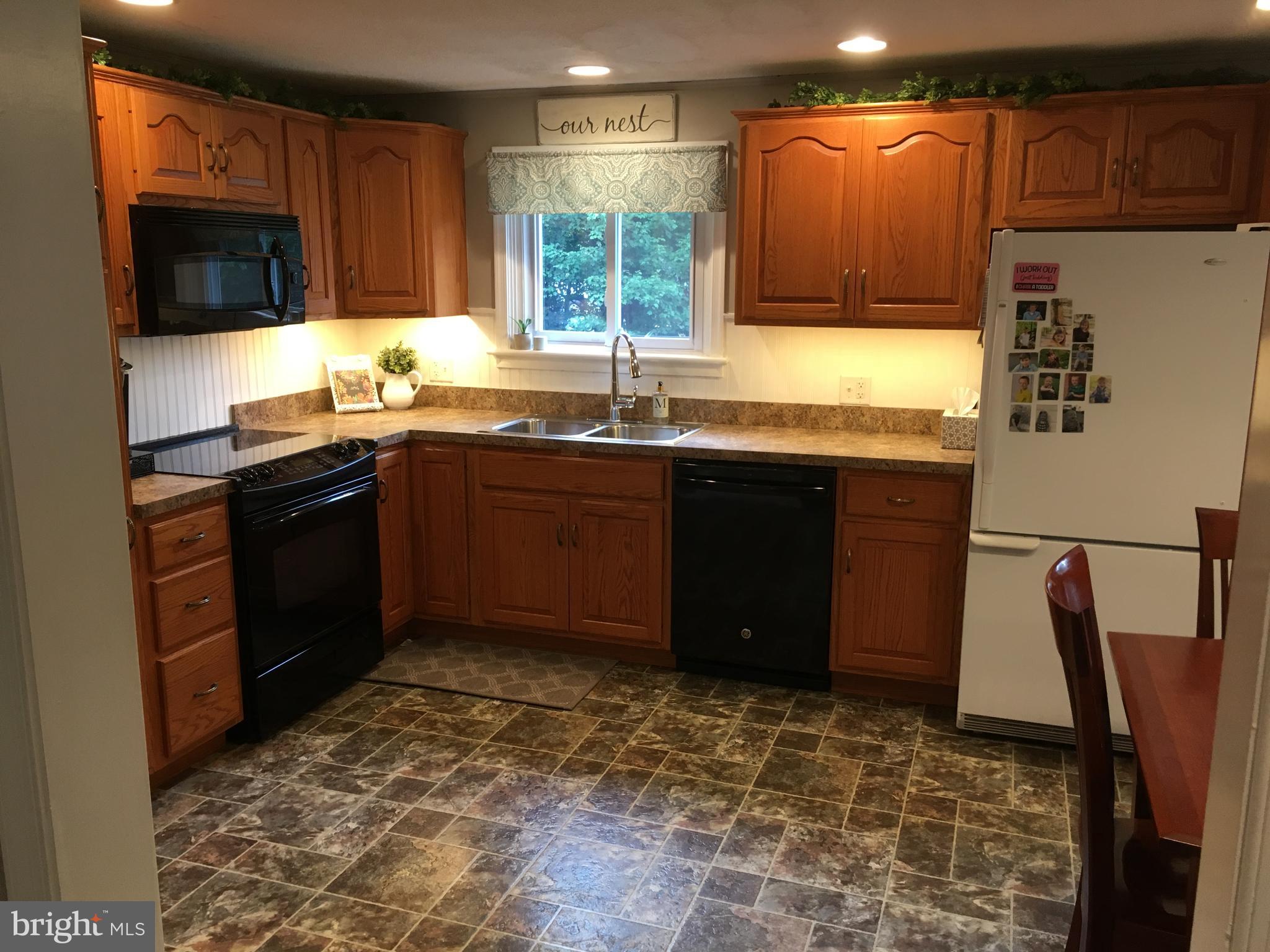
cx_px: 635
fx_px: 1064
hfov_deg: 61.7
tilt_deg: -12.5
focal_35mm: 29
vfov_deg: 48.2
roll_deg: +0.2
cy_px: 476
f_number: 2.2
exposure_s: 1/30
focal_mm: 4.15
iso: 80
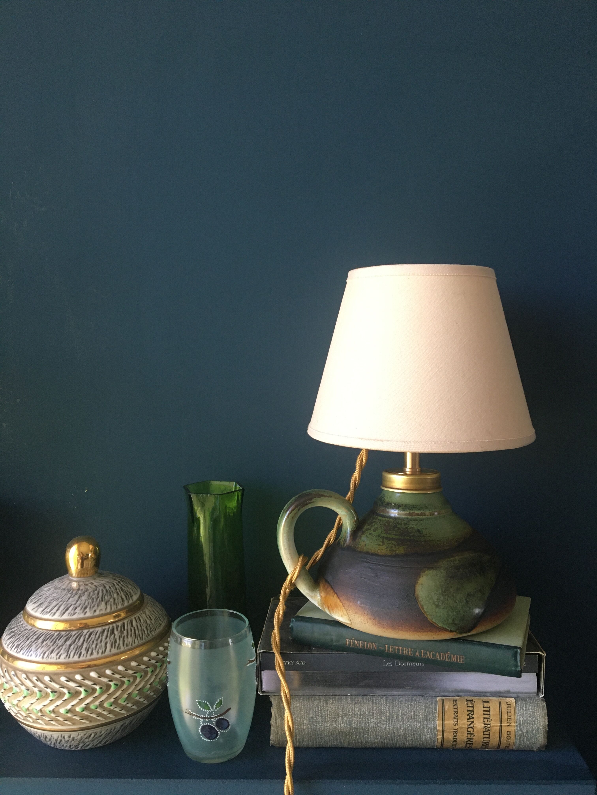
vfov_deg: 61.7
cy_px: 398
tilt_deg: -4.4
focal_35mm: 29
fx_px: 667
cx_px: 298
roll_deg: +1.0
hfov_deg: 48.2
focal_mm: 4.15
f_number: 2.2
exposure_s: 1/33
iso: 160
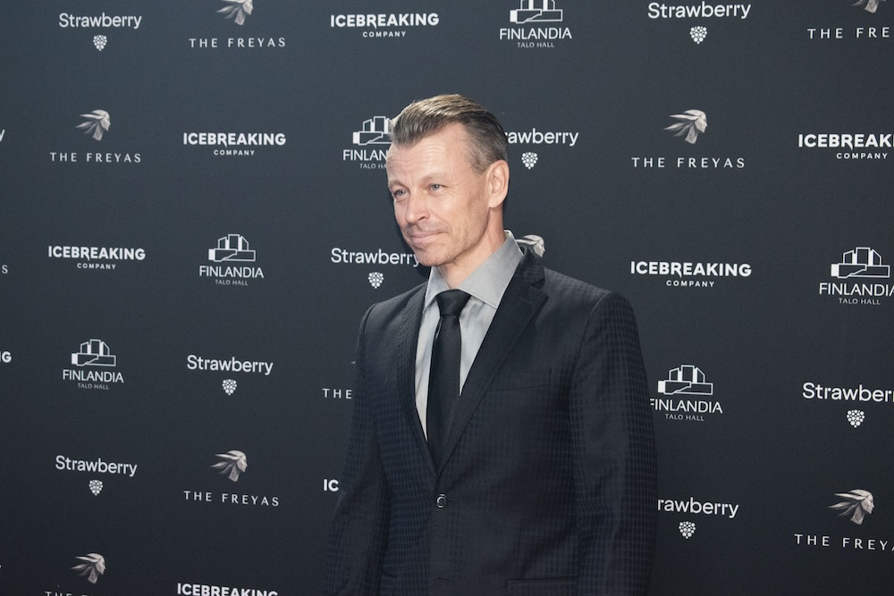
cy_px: 298
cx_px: 447
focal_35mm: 82
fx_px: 2049
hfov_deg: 24.6
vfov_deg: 16.6
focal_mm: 55
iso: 4500
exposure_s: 1/100
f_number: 7.1
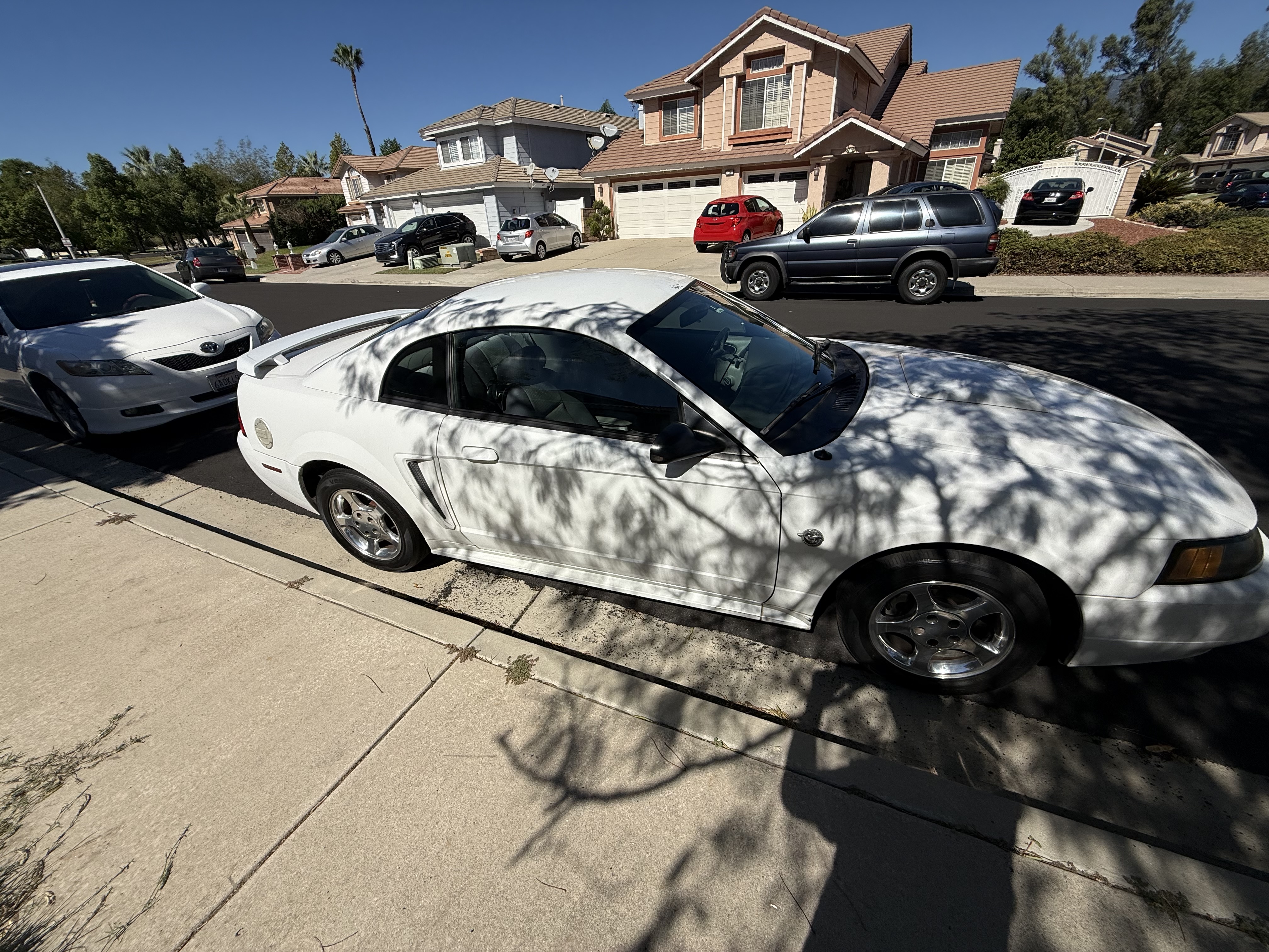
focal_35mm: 14
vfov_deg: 85.7
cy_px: 476
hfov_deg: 102.1
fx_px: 513
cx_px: 634
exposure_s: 1/4425
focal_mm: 2.22
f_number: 2.2
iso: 50
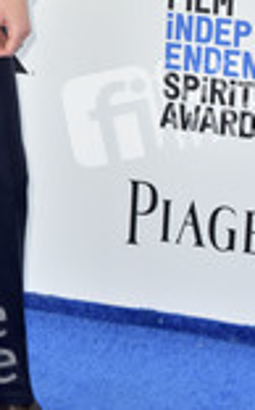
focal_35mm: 183
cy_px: -26
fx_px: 2042
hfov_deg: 7.1
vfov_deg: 11.3
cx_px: -41
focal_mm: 70
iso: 500
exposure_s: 1/320
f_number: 6.3
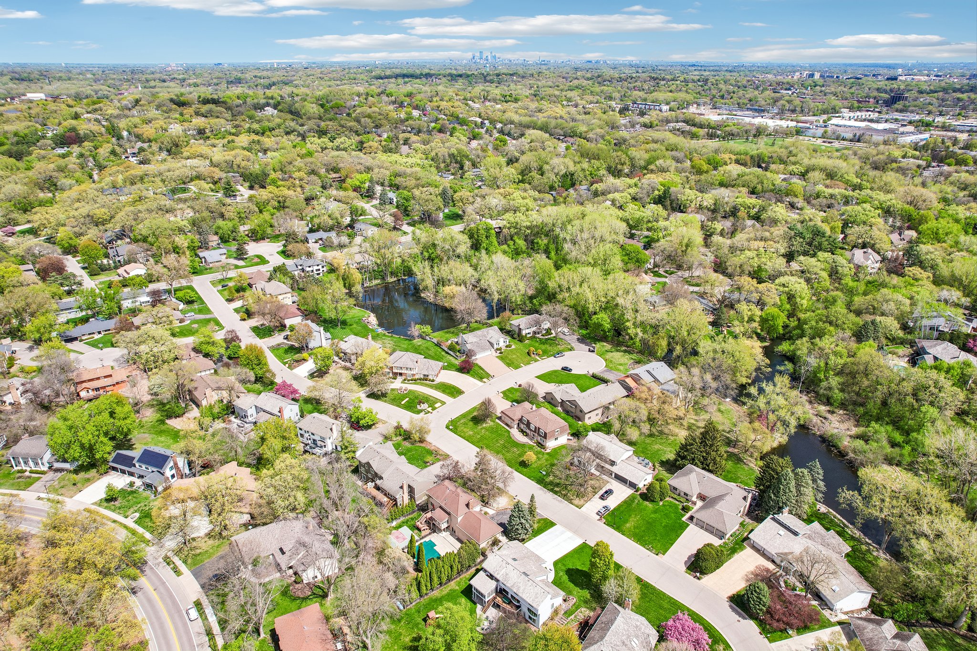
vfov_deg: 57.2
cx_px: 488
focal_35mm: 22
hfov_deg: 78.6
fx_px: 597
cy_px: 326
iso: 120
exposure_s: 1/1600
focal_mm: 8.4
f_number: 2.8
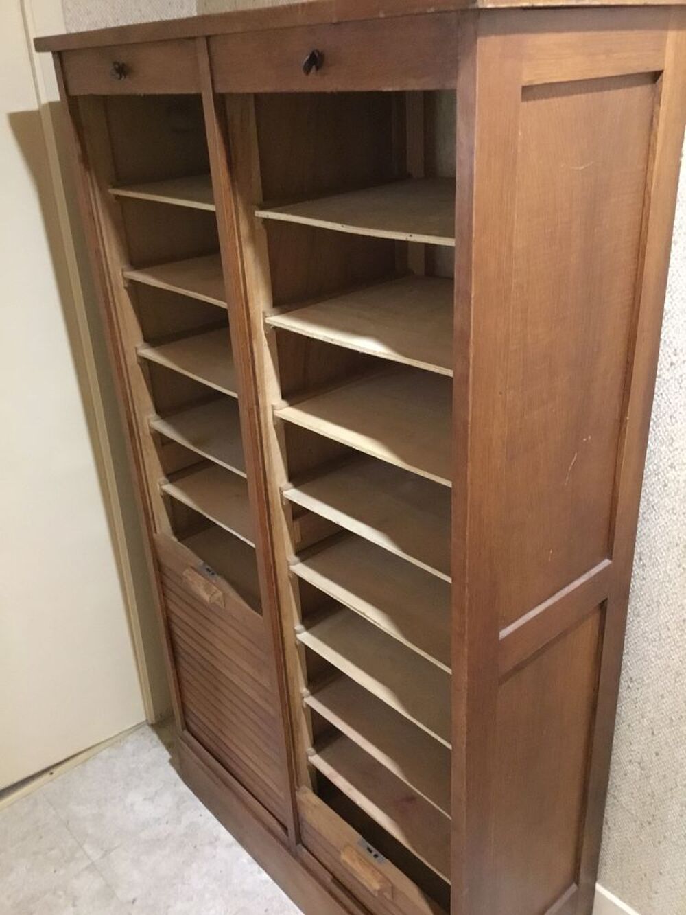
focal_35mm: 31
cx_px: 343
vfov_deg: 58.3
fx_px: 819
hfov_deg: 45.4
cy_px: 458
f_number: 2.4
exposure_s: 1/17
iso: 640
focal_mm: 3.3
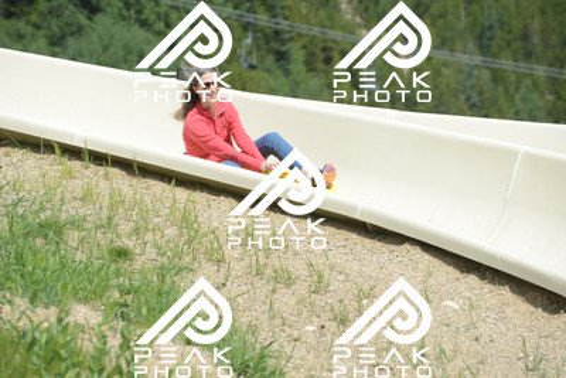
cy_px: 189
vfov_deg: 7.0
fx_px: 3067
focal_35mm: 195
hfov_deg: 10.5
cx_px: 283
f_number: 6.3
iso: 200
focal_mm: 195
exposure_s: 1/640
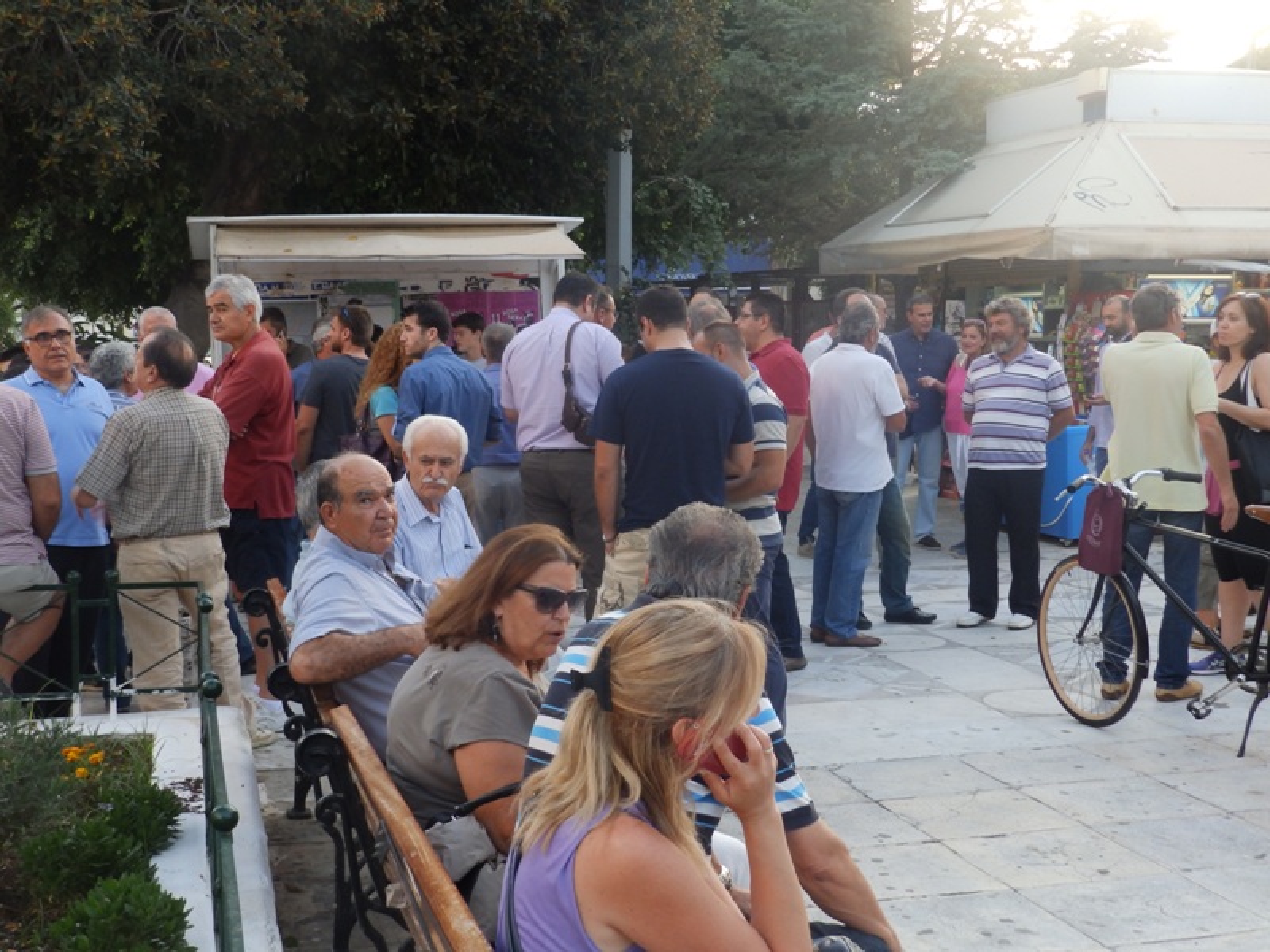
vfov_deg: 31.5
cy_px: 476
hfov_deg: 41.2
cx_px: 635
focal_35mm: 46
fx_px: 1688
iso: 160
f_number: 4.2
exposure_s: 1/50
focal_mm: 8.2
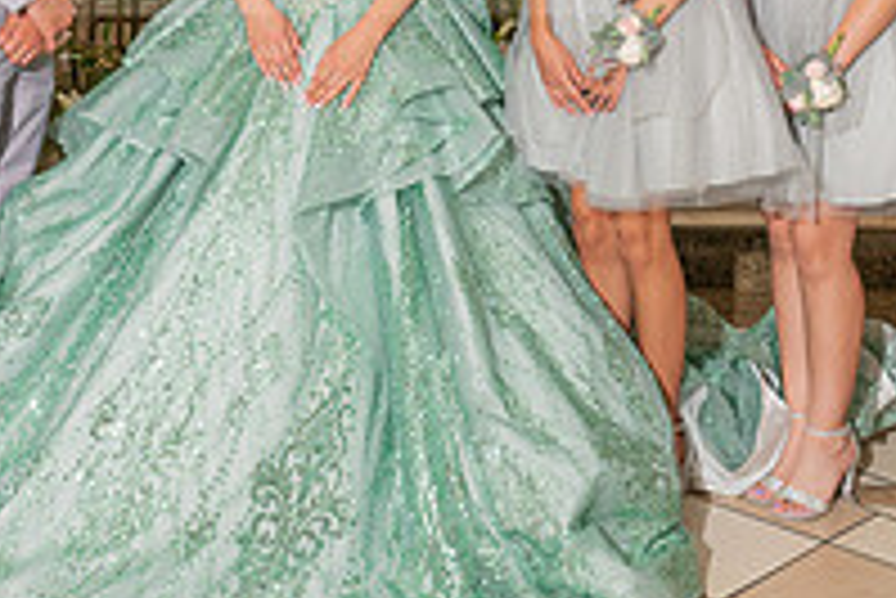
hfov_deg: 24.6
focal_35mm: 82
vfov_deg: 16.2
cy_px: -63
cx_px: 296
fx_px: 2042
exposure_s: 1/200
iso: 320
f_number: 3.5
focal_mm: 24
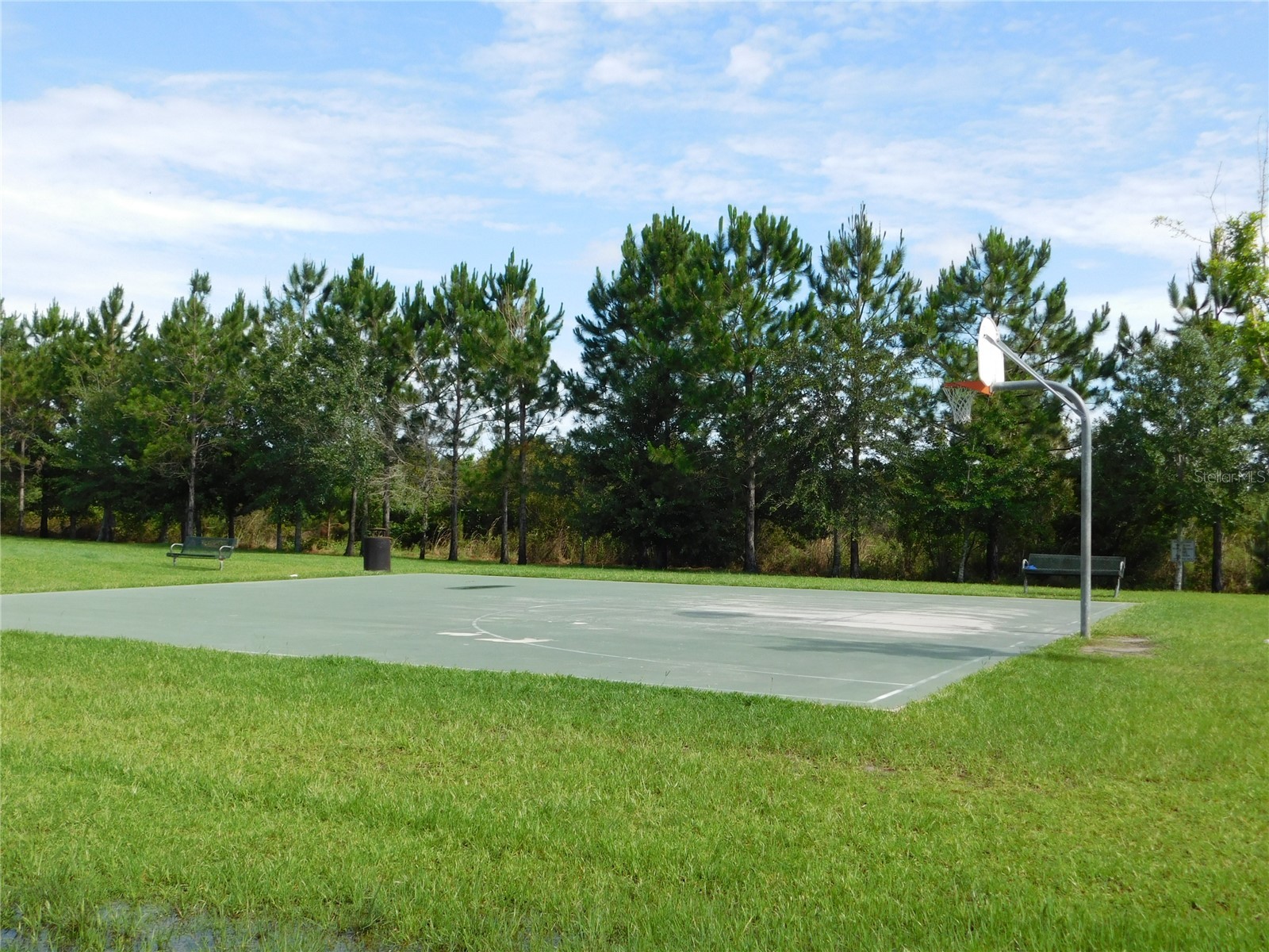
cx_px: 634
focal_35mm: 36
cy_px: 476
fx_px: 1320
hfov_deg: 51.4
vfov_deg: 39.7
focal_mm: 6.3
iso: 125
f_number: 3.5
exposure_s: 1/800
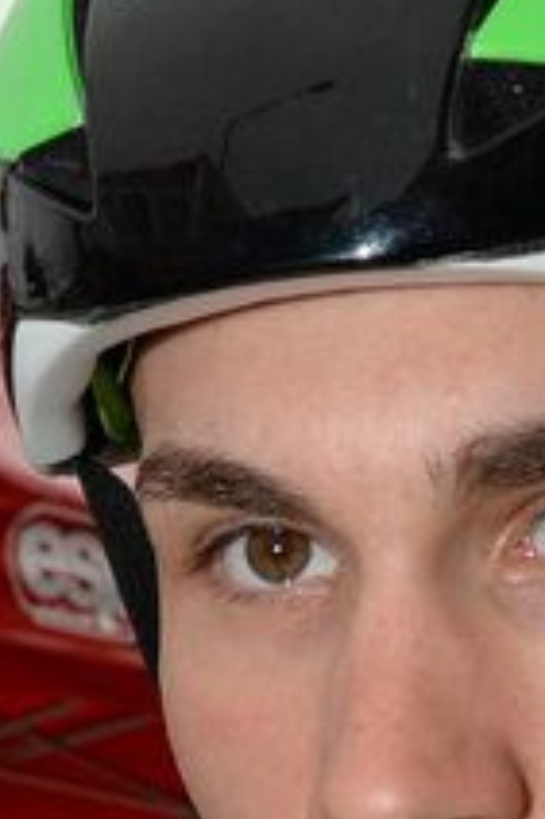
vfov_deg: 13.9
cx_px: 576
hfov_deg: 10.0
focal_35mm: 136
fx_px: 3093
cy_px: 1344
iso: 200
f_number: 8
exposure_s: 1/250
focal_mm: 24
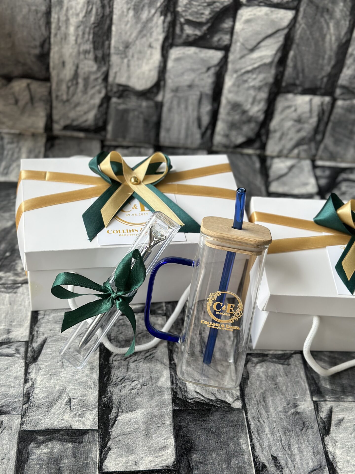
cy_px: 237
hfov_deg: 30.3
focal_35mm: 48
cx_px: 178
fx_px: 656
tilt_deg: -46.9
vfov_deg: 39.7
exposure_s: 1/168
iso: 64
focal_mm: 6.86
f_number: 1.78
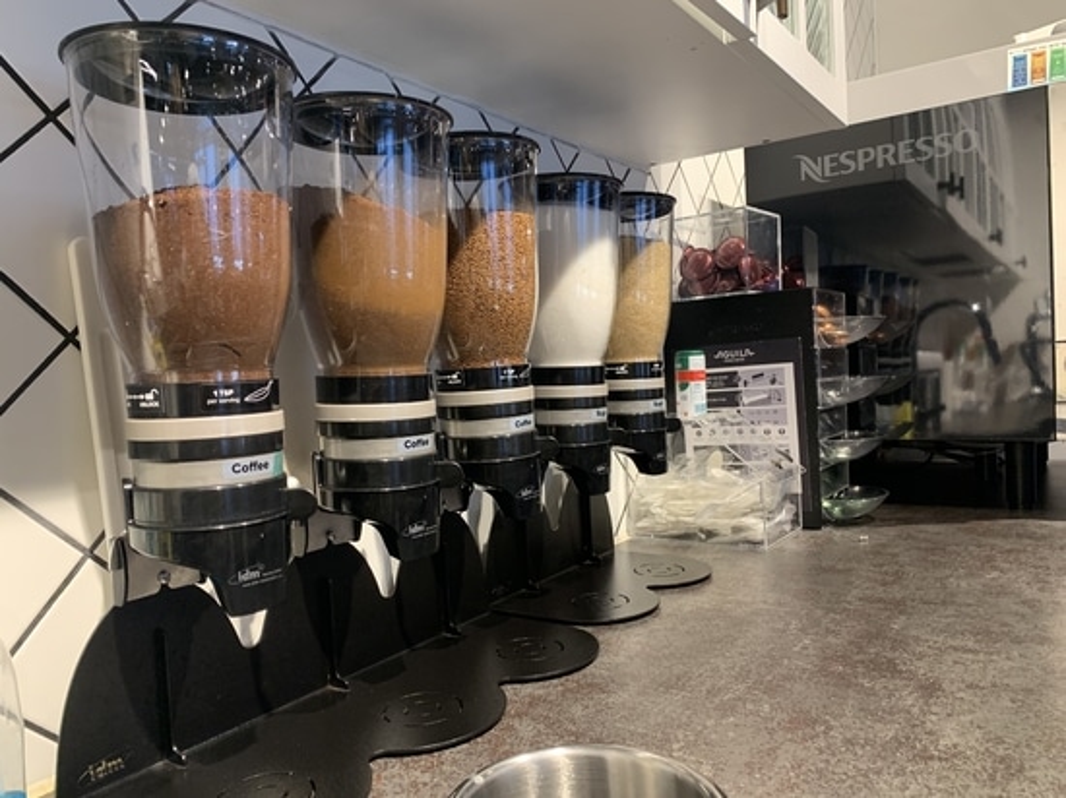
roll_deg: +3.2
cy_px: 399
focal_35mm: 26
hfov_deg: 67.3
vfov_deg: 53.0
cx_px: 533
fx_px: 800
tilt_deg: -3.1
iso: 160
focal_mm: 4.25
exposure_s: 1/50
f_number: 1.8
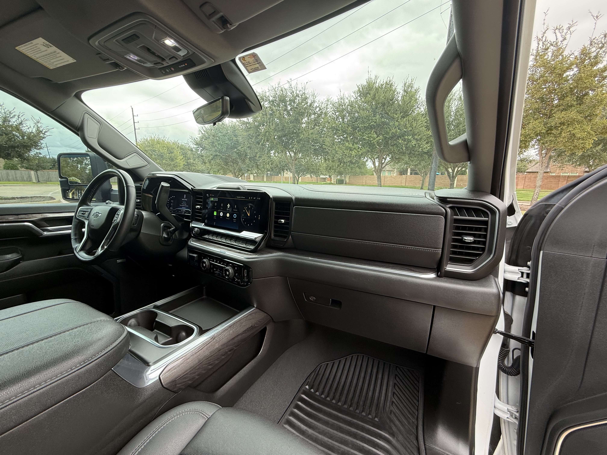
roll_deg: -1.6
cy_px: 228
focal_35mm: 14
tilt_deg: -11.1
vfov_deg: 85.7
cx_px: 304
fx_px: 245
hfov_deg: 102.1
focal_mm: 2.22
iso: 64
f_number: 2.2
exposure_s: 1/101
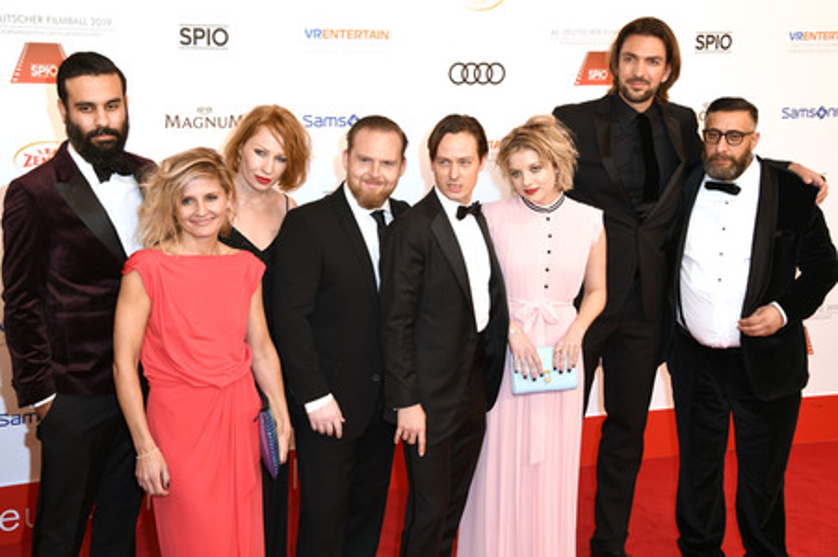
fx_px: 1303
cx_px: 419
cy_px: 278
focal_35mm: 56
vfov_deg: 24.2
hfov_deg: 35.7
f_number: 6.3
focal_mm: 56
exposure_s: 1/125
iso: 320
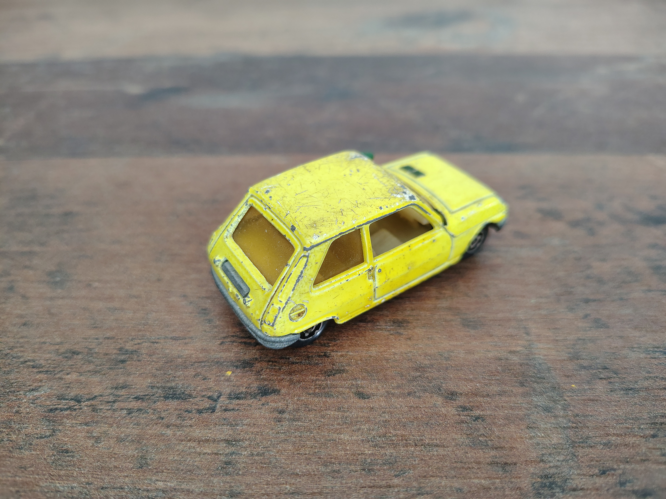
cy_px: 250
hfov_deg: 71.6
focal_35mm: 24
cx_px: 333
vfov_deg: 56.8
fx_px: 462
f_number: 1.8
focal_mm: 5.56
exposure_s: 1/50
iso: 616
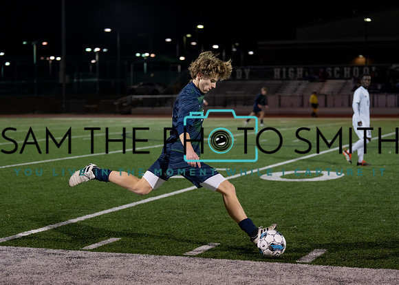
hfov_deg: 25.4
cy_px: 143
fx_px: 885
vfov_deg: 18.3
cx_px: 178
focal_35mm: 78
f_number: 2.8
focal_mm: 70
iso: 2500
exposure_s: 1/1000
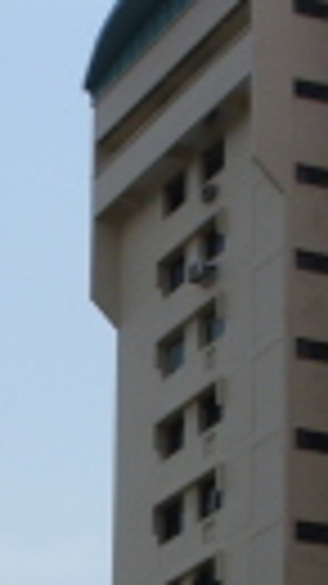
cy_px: 734
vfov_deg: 12.0
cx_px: -36
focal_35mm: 175
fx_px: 2709
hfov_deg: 6.9
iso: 50
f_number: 4.9
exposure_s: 1/840
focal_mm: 6.3
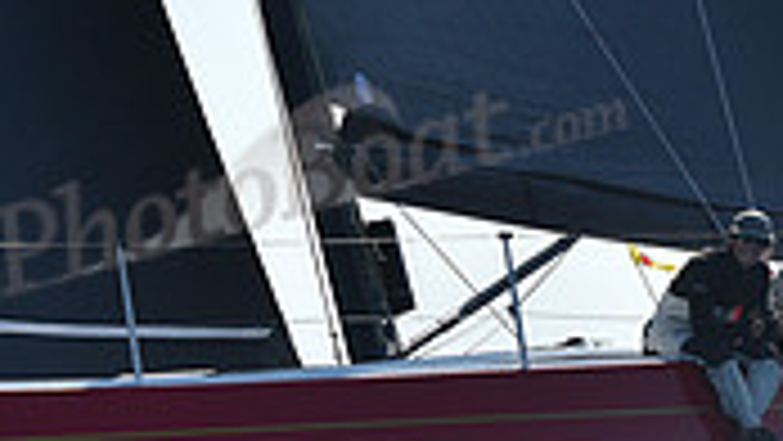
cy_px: 349
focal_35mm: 244
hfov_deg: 8.8
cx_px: 864
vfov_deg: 5.0
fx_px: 5067
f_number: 11
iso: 250
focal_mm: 70
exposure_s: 1/640
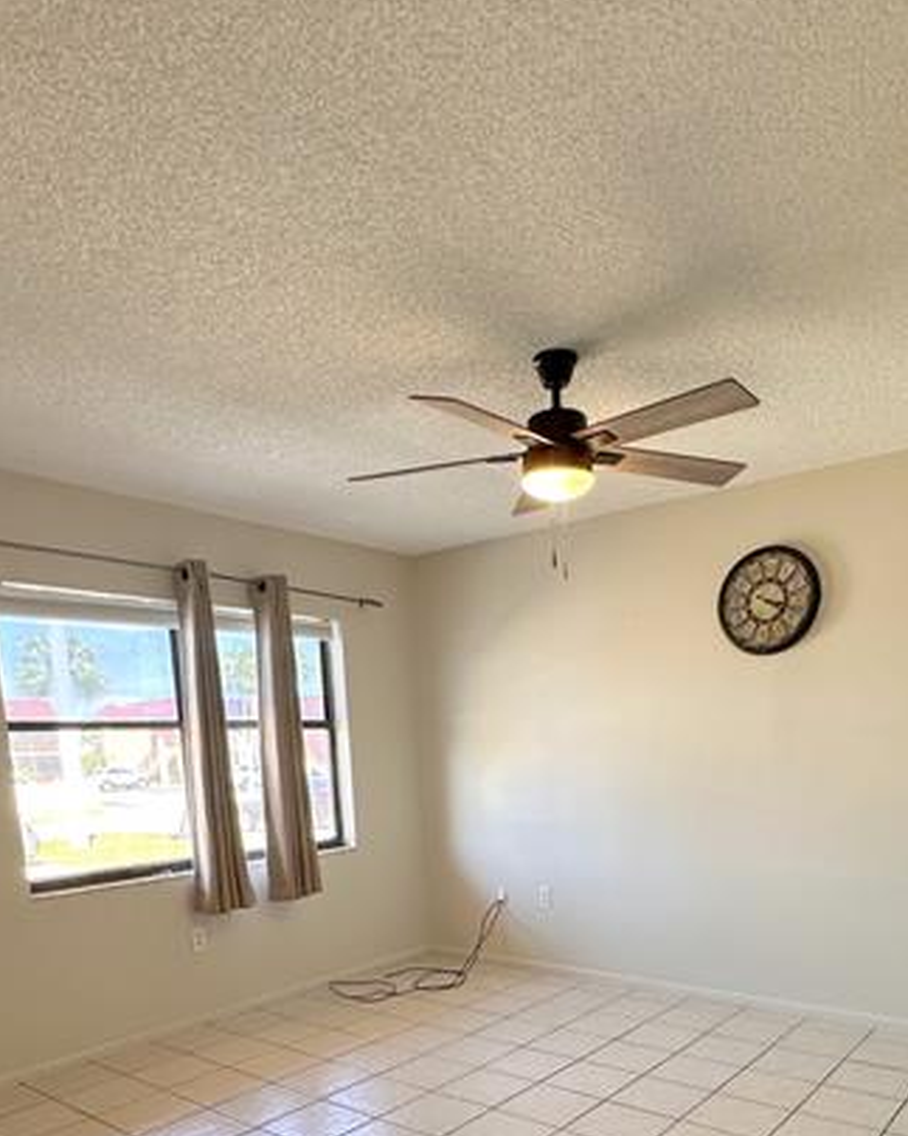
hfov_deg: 54.9
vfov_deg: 60.3
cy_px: 922
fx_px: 874
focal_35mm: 26
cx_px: 486
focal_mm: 2.22
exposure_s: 1/120
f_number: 2.2
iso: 125
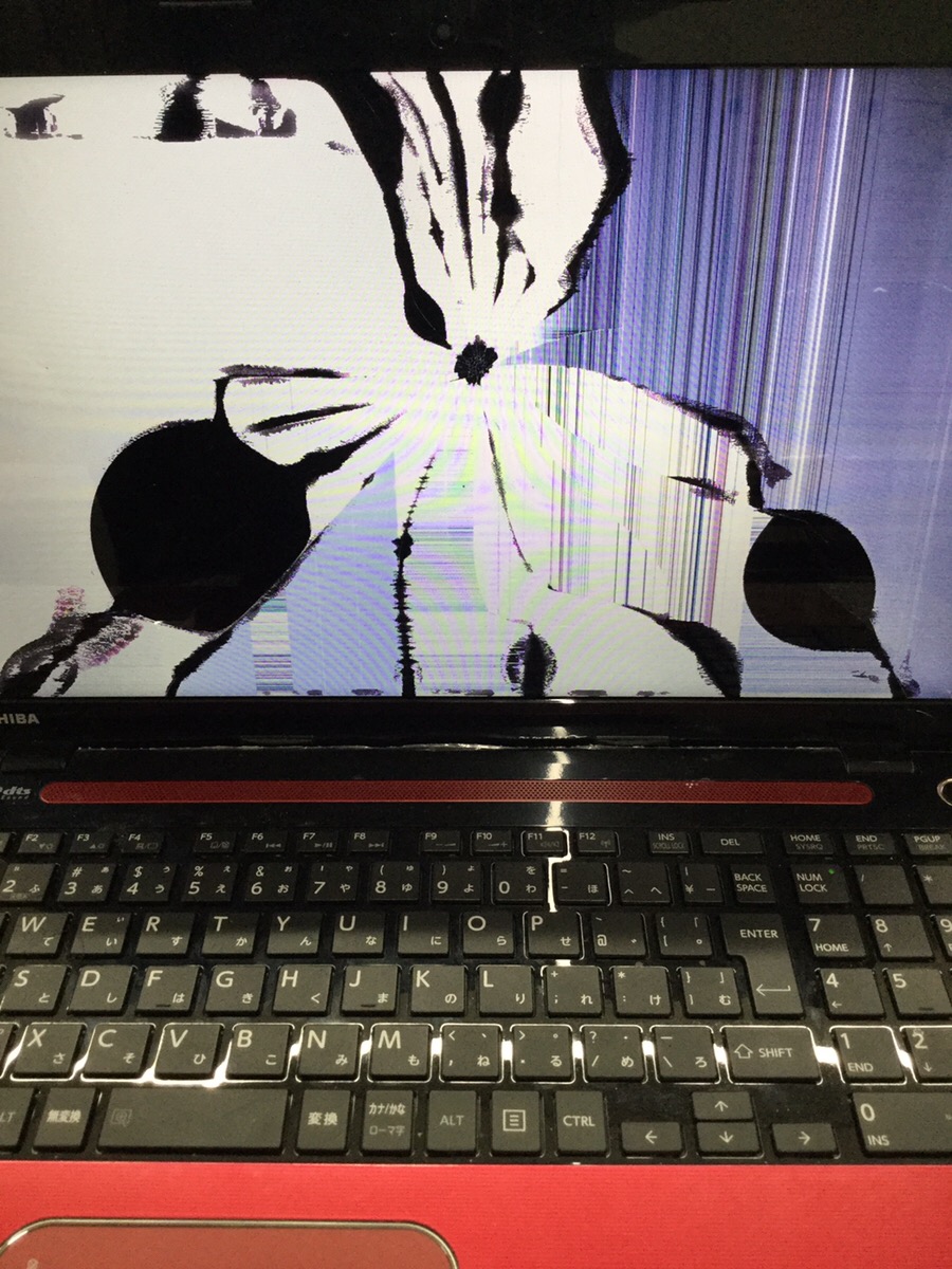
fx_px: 1137
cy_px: 634
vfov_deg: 58.4
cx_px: 476
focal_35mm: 31
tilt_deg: -37.6
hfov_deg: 45.4
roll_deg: +0.8
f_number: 2.4
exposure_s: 1/30
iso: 40
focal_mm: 3.3
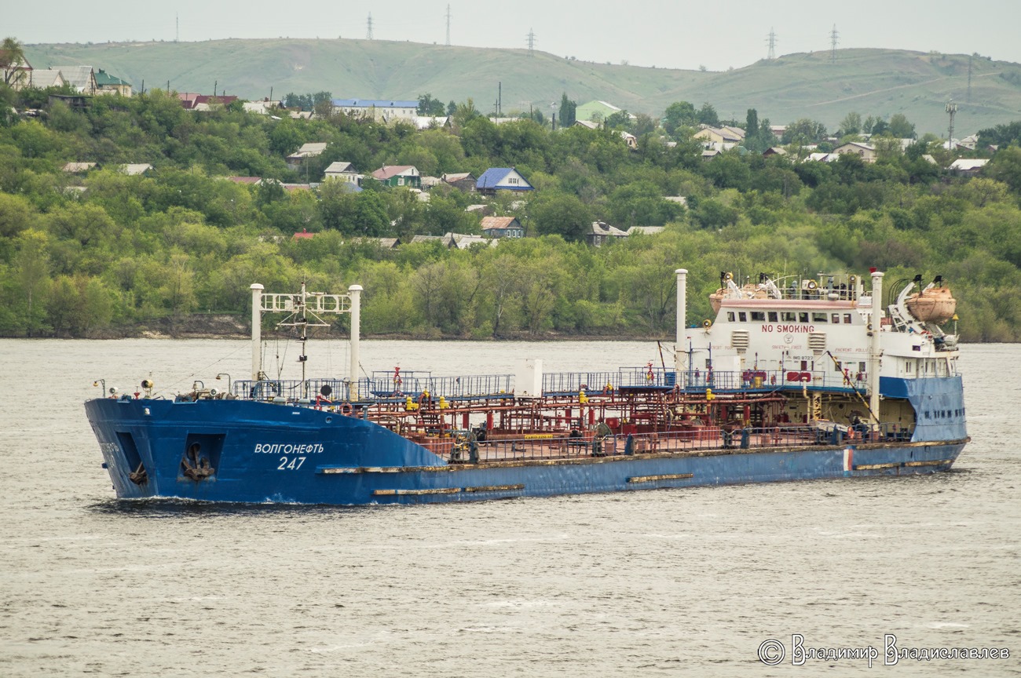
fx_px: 7650
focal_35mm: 270
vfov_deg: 5.1
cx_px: 510
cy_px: 339
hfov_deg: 7.6
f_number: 5.6
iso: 100
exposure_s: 1/320
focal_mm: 180
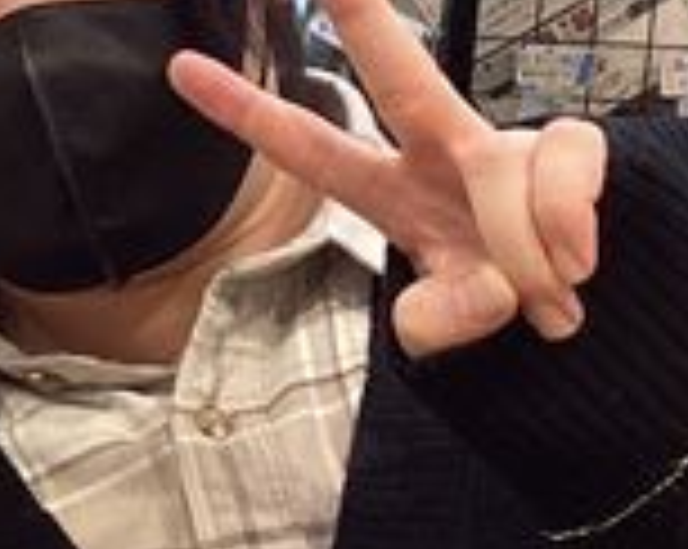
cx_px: -216
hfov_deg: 15.4
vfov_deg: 12.8
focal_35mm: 119
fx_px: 2420
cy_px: 27
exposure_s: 1/50
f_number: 2.4
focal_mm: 3.3
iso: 64
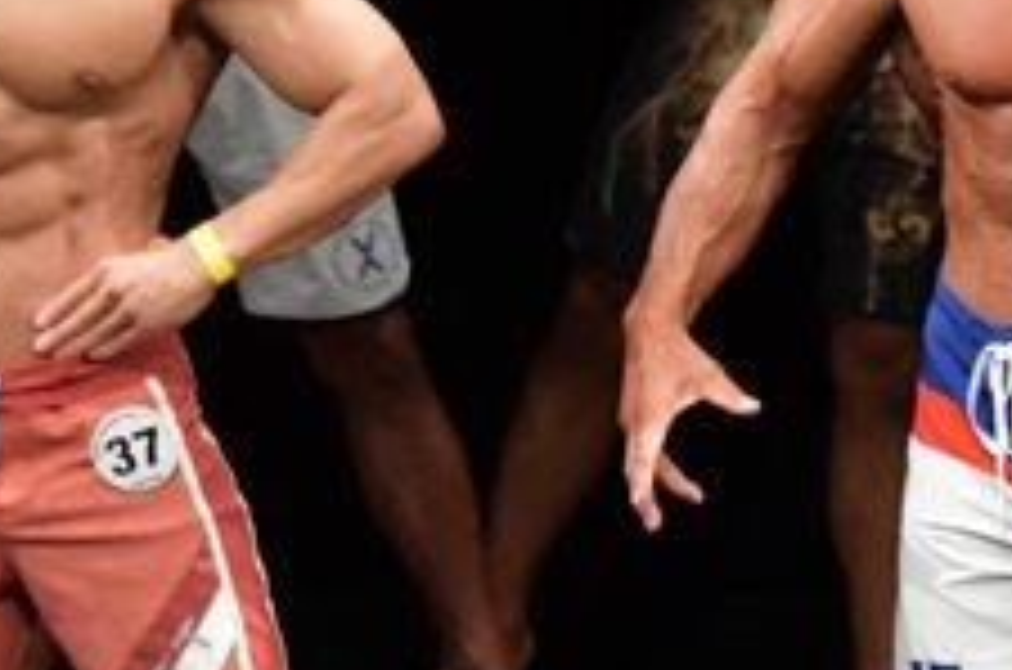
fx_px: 26144
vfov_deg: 1.5
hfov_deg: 2.2
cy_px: 441
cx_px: 1603
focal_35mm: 932
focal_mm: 180
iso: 3200
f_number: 5.6
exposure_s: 1/400
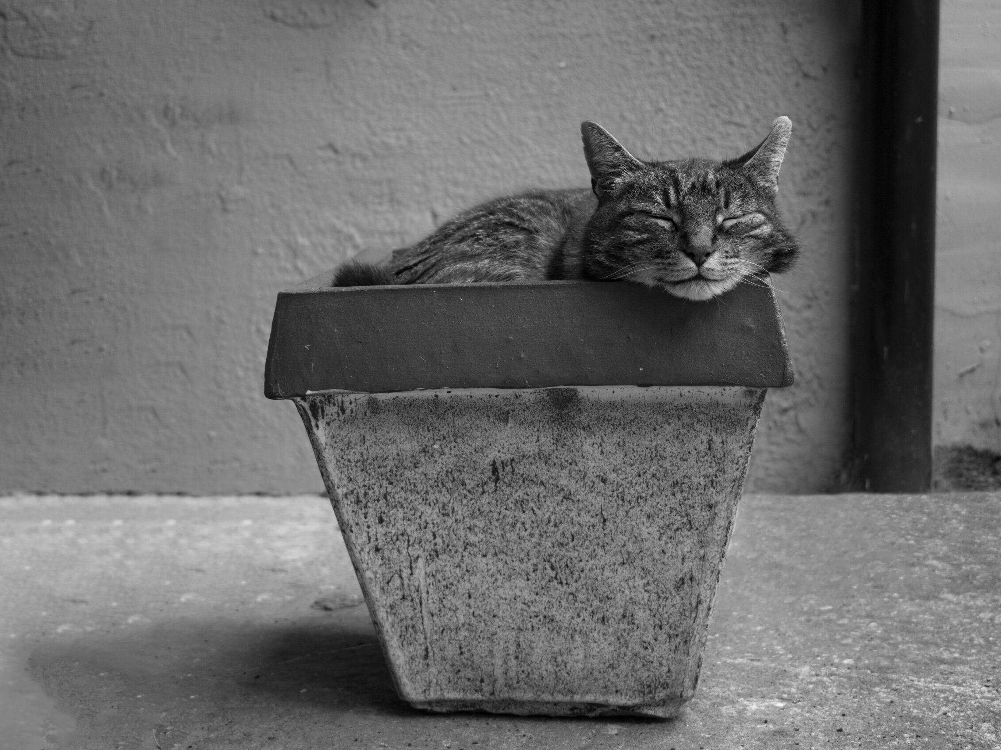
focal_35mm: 62
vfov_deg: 23.6
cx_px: 510
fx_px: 1793
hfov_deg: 31.2
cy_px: 375
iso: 800
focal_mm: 38
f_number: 4.8
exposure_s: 1/1000
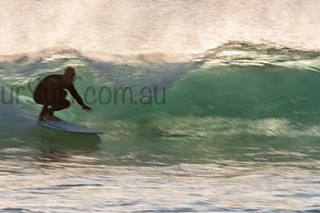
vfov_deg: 1.5
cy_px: 78
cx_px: 75
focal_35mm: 896
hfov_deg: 2.3
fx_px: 7964
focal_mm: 500
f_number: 29
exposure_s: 1/60
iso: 64
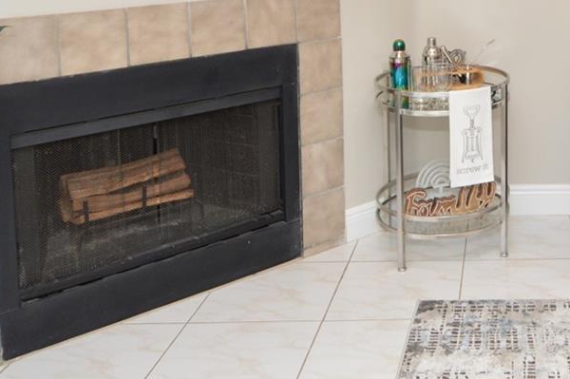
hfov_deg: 38.4
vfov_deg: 26.1
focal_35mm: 48
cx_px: 510
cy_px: -27
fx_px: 759
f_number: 4
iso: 450
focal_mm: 12
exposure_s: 1/60
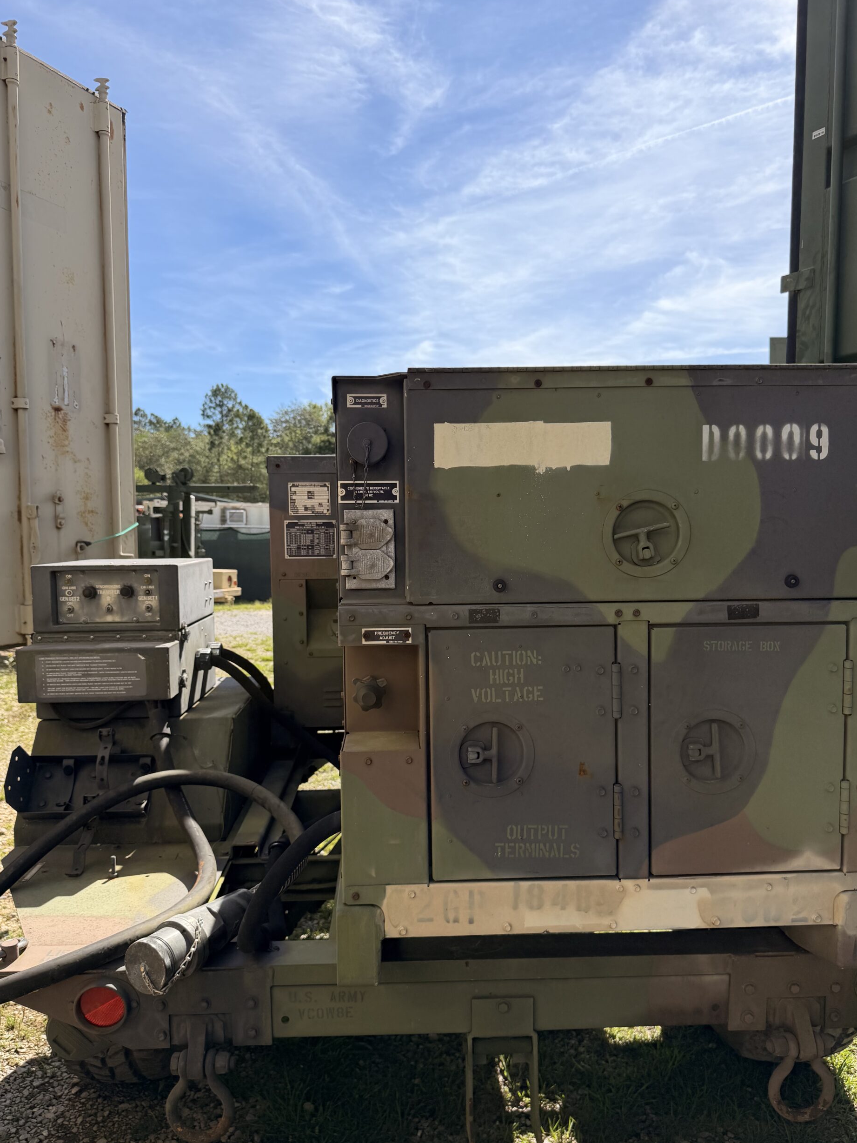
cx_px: 429
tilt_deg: -2.8
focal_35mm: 25
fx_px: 825
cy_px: 591
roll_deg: -0.8
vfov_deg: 69.4
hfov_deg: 54.9
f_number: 1.78
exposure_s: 1/4673
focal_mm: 6.76
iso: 80
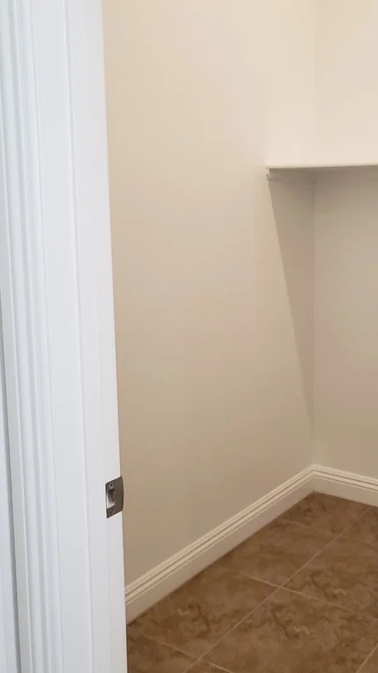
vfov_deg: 55.0
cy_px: 280
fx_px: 642
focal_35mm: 36
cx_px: 319
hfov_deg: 31.7
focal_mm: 4.3
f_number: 2.4
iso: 250
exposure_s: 1/40
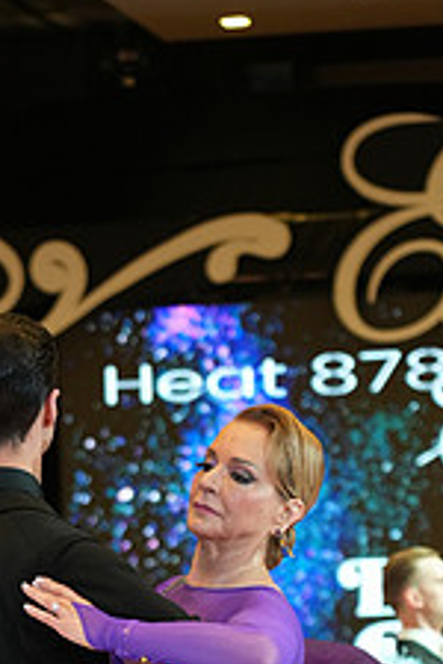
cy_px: 817
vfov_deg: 7.5
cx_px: 96
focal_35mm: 271
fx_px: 5002
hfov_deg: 5.1
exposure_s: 1/250
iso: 2000
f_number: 4
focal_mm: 105
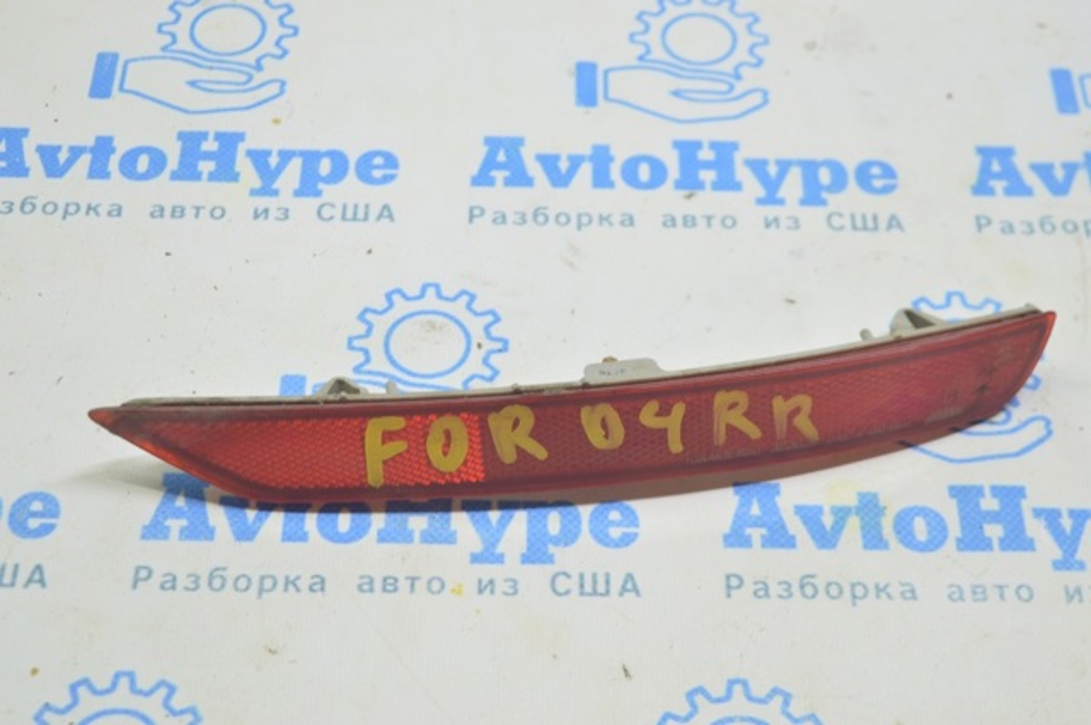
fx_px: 1816
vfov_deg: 22.6
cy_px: 362
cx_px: 546
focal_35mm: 60
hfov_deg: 33.4
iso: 400
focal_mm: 40
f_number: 5.6
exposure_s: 1/20
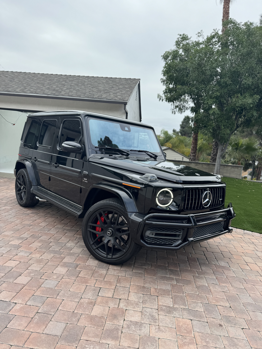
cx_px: 131
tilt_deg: -5.9
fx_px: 242
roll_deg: -4.8
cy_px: 174
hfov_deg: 56.8
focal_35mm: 24
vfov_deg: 71.6
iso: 80
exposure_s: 1/1488
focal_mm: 6.86
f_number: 1.78
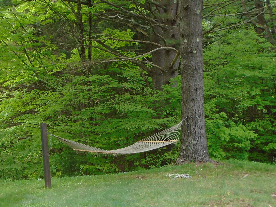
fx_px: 455
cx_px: 138
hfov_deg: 33.8
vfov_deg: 25.6
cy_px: 92
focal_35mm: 57
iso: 100
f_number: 3.8
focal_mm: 6.4
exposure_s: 1/60
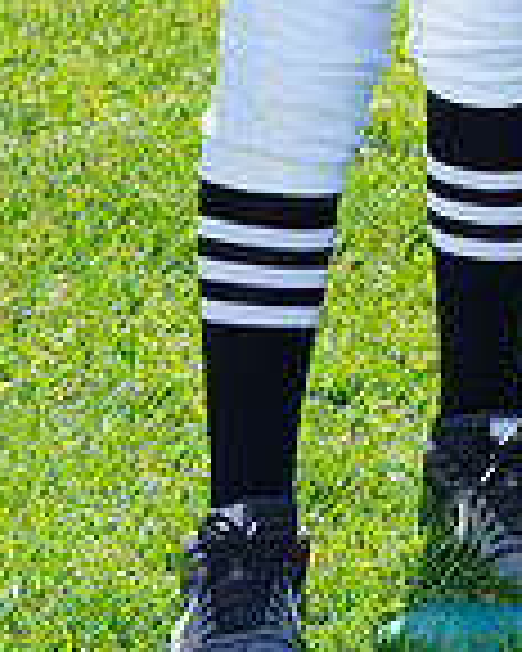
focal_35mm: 337
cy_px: -553
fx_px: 6508
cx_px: 722
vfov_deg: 5.6
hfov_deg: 4.6
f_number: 9
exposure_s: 1/250
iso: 200
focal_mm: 90
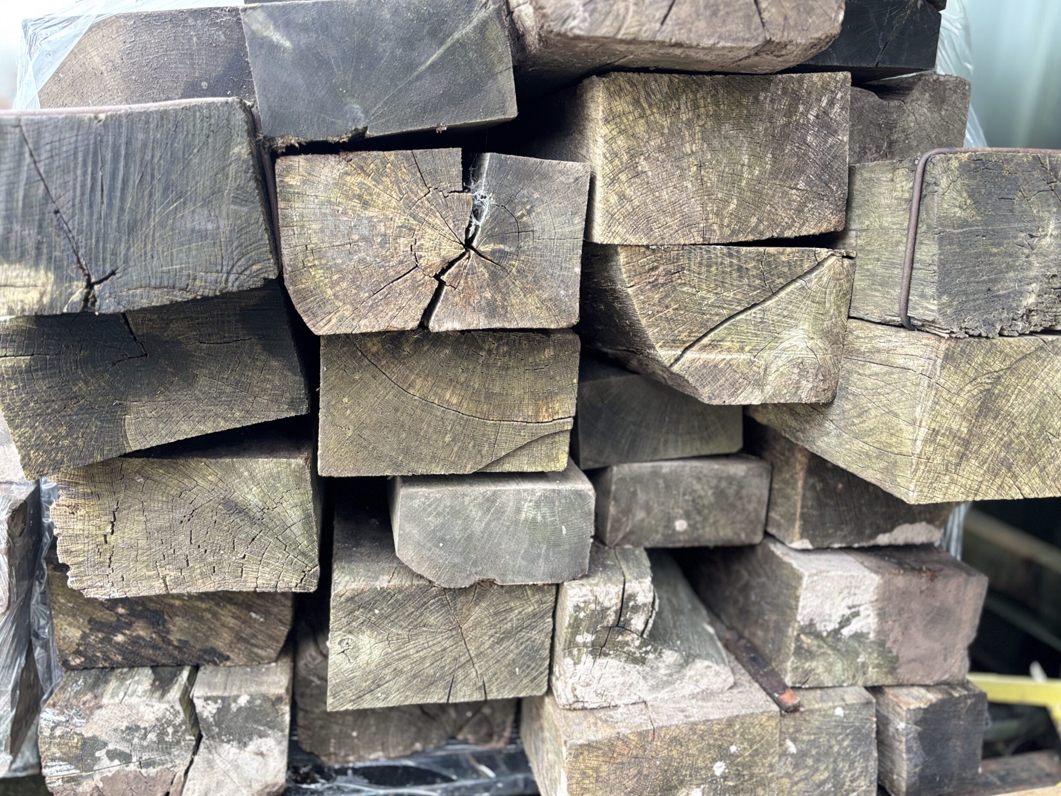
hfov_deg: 65.3
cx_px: 537
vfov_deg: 51.4
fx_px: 828
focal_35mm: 27
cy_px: 393
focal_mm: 5.96
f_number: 1.6
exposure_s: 1/60
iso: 200
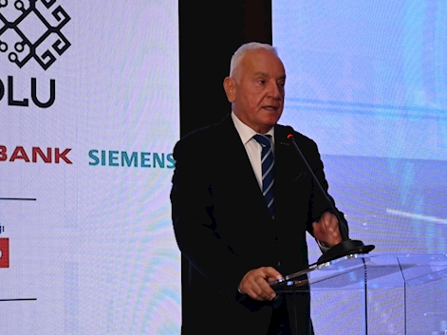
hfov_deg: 23.3
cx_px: 433
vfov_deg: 18.1
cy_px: 238
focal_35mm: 81
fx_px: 1046
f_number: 4
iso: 320
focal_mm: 33
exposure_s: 1/60
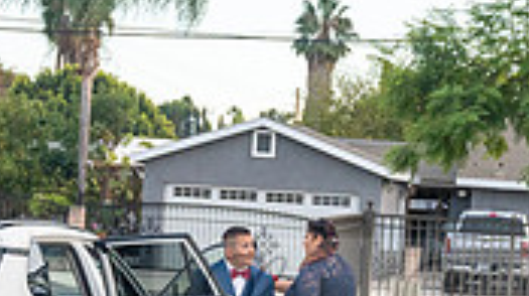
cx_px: 417
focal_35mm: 146
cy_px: 308
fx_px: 2046
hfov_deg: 14.7
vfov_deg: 8.2
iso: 2500
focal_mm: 42
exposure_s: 1/2500
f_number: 4
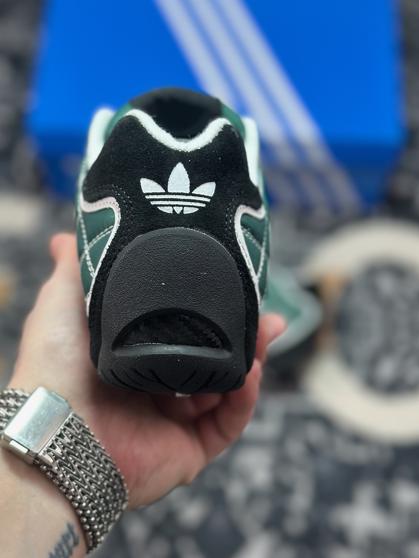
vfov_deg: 32.2
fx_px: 968
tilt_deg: -59.7
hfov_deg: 24.4
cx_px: 188
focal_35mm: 60
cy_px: 266
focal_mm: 6.86
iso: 80
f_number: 1.78
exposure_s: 1/487
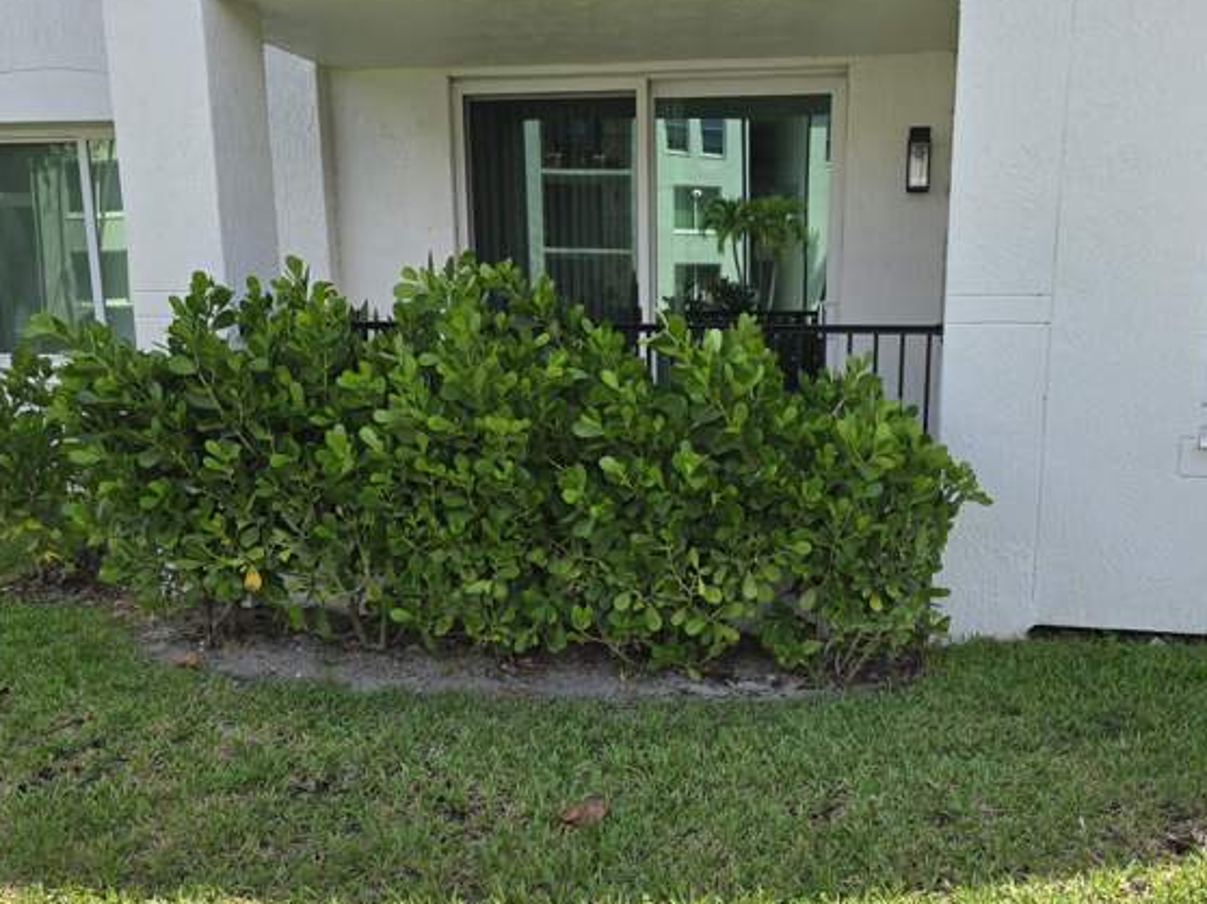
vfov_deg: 42.8
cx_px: 705
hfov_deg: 55.1
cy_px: 530
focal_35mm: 33
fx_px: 1150
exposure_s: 1/334
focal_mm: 6.3
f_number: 1.7
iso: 12
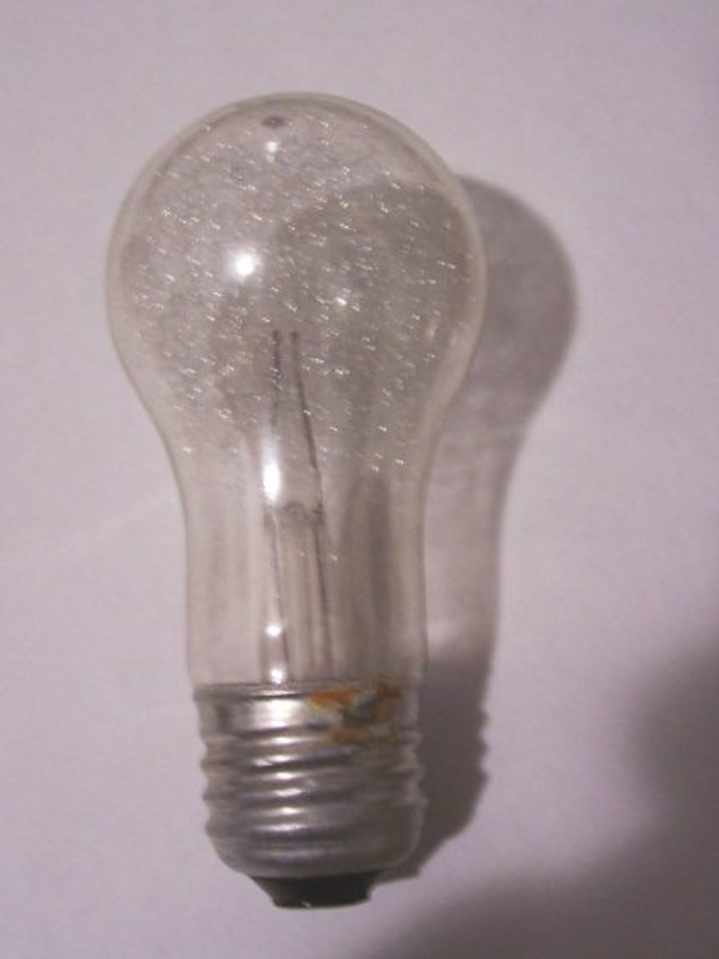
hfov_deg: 41.8
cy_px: 480
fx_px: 942
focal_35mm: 34
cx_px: 360
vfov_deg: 54.0
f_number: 2.7
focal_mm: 5.6
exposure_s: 1/8
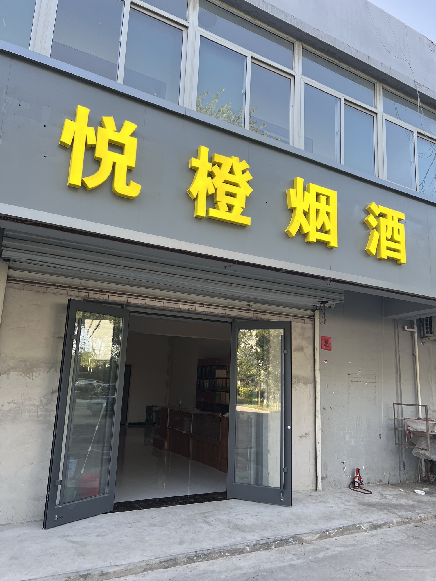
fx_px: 437
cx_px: 218
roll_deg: -2.0
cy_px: 290
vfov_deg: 67.3
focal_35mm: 26
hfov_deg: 53.1
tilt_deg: +13.5
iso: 40
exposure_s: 1/281
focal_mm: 5.7
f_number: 1.5
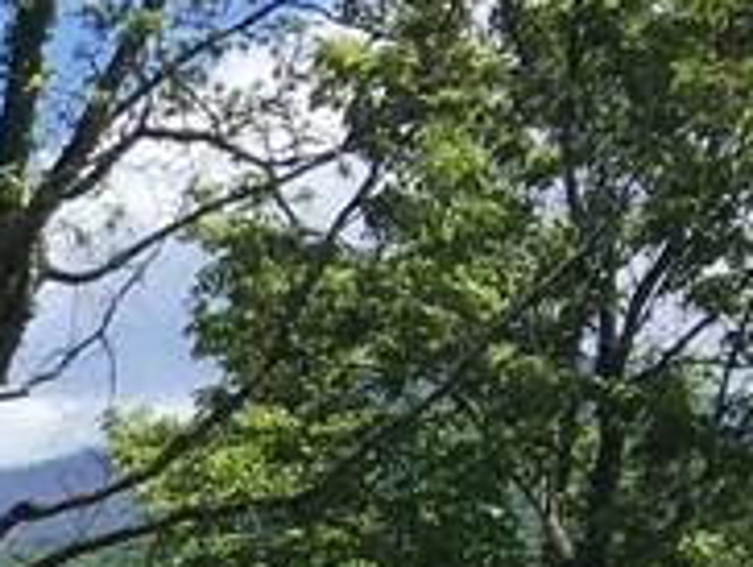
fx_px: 3550
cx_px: -1229
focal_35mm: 163
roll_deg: +0.6
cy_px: 1155
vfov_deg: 8.6
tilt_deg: -0.3
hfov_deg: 10.1
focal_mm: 4.15
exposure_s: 1/1637
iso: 25
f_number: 2.2
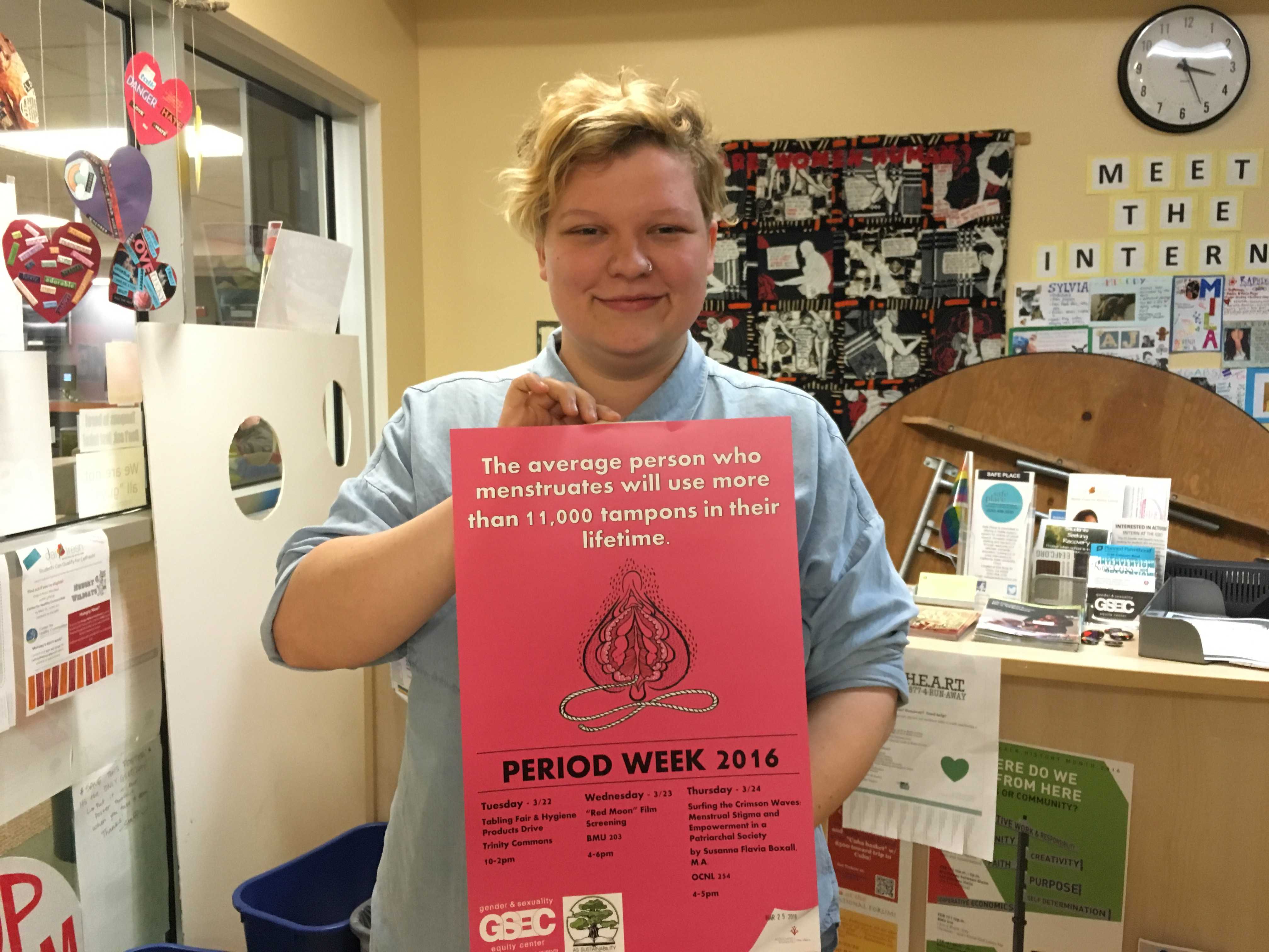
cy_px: 476
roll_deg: -0.7
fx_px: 1063
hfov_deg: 61.7
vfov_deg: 48.2
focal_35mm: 29
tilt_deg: -6.9
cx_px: 634
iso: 200
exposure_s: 1/20
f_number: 2.2
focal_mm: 4.15
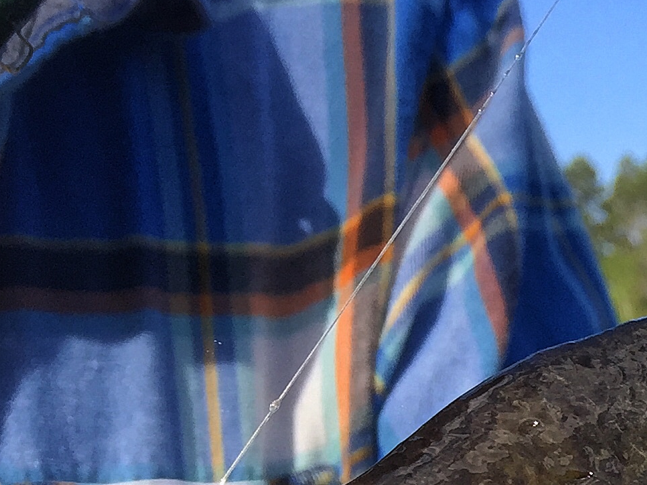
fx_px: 1831
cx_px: 1072
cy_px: 748
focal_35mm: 98
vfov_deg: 14.0
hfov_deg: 17.3
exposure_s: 1/807
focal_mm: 4.15
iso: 32
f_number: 2.2
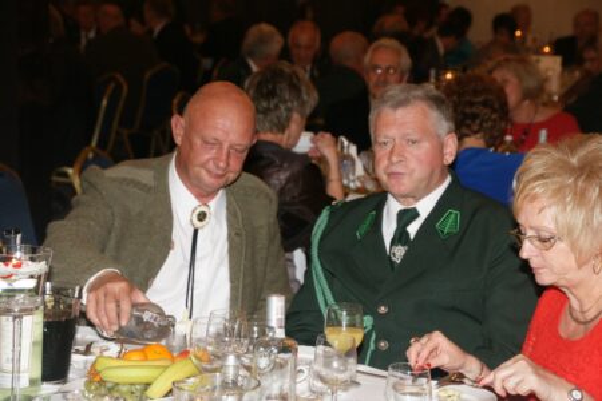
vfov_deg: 13.0
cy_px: 200
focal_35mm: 105
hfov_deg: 19.5
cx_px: 301
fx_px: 1756
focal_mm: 70
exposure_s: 1/125
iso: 800
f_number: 5.6
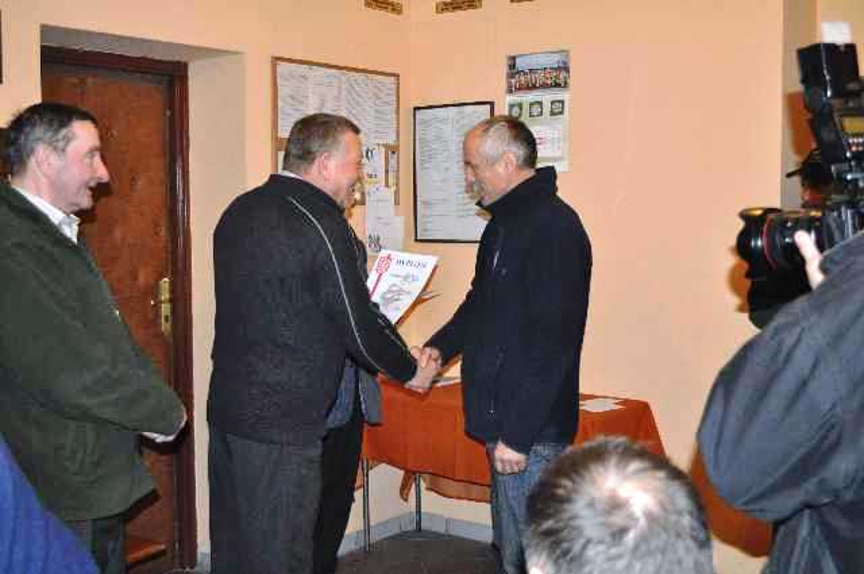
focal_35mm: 45
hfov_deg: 43.7
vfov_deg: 29.8
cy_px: 287
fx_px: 1079
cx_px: 432
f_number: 4.5
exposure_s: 1/60
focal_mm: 30
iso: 800
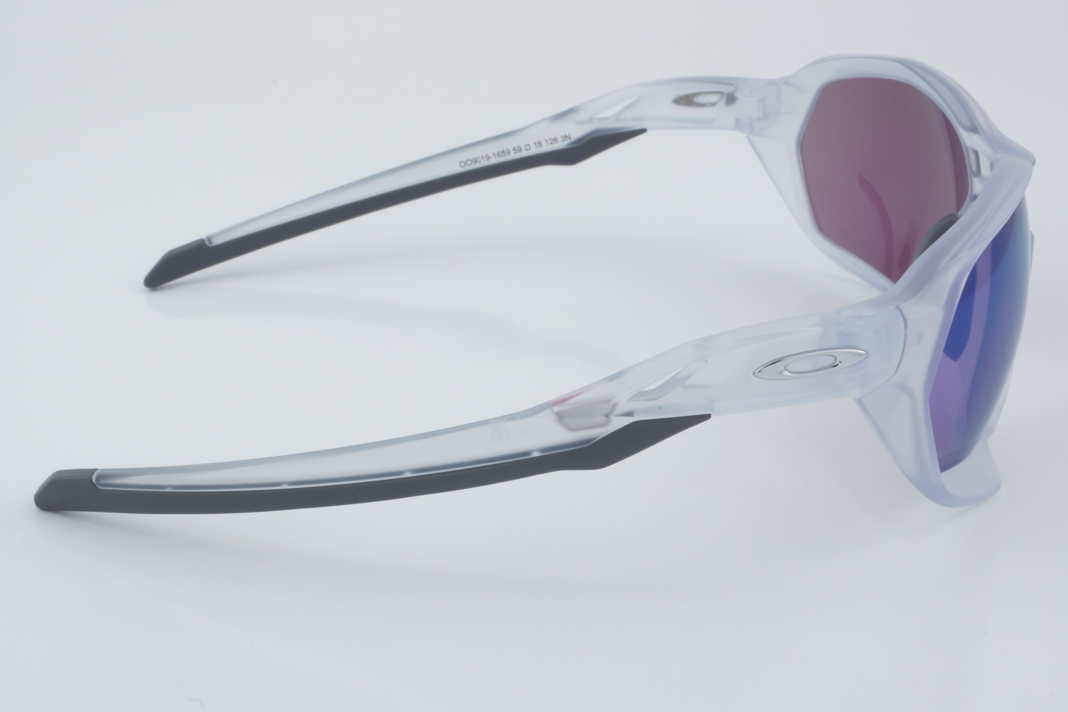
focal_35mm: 60
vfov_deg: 22.6
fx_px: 1780
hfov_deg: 33.4
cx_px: 534
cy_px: 356
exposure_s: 1/4
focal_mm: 40
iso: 100
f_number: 32
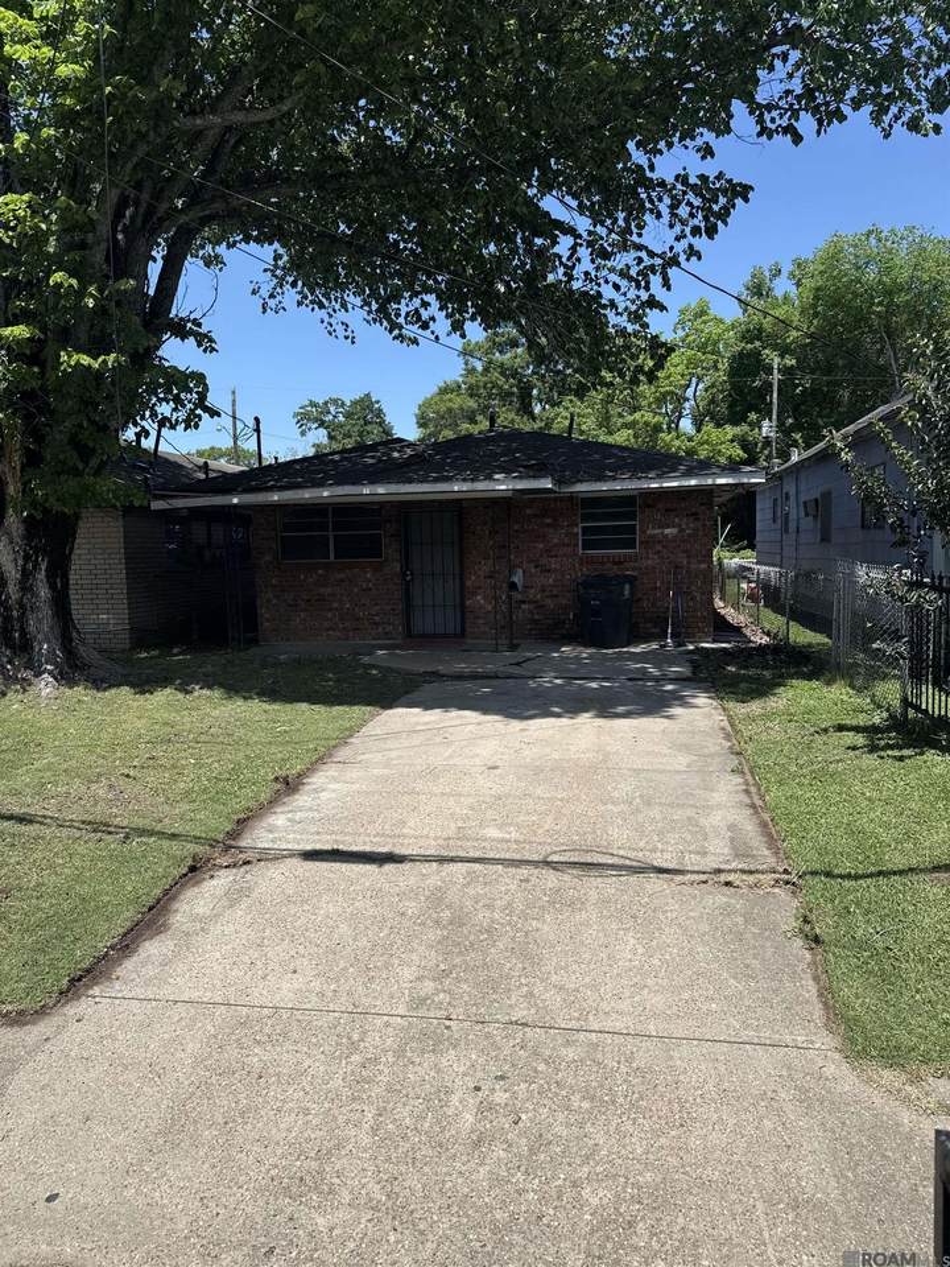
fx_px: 878
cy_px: 634
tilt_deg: -1.7
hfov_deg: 56.8
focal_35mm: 24
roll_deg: +1.3
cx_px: 475
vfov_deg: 71.6
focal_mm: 6.76
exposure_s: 1/4975
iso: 80
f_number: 1.78
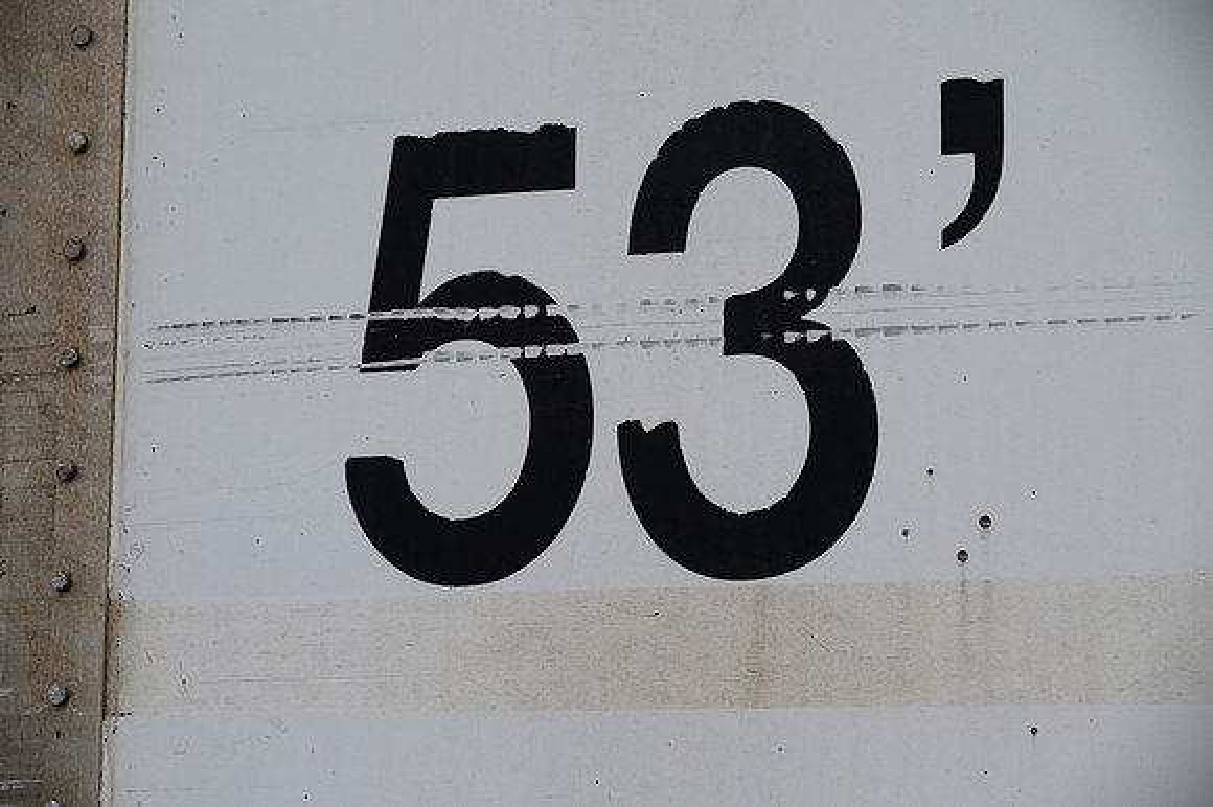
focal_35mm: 85
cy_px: 404
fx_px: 2862
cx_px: 606
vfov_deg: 16.1
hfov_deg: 23.9
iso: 800
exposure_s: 1/200
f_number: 5.6
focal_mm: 85
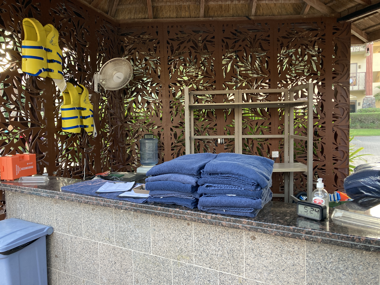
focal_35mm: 28
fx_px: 307
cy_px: 142
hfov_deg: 63.4
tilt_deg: -3.8
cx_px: 190
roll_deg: +0.5
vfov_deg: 49.7
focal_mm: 3.99
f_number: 1.8
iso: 100
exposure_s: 1/60
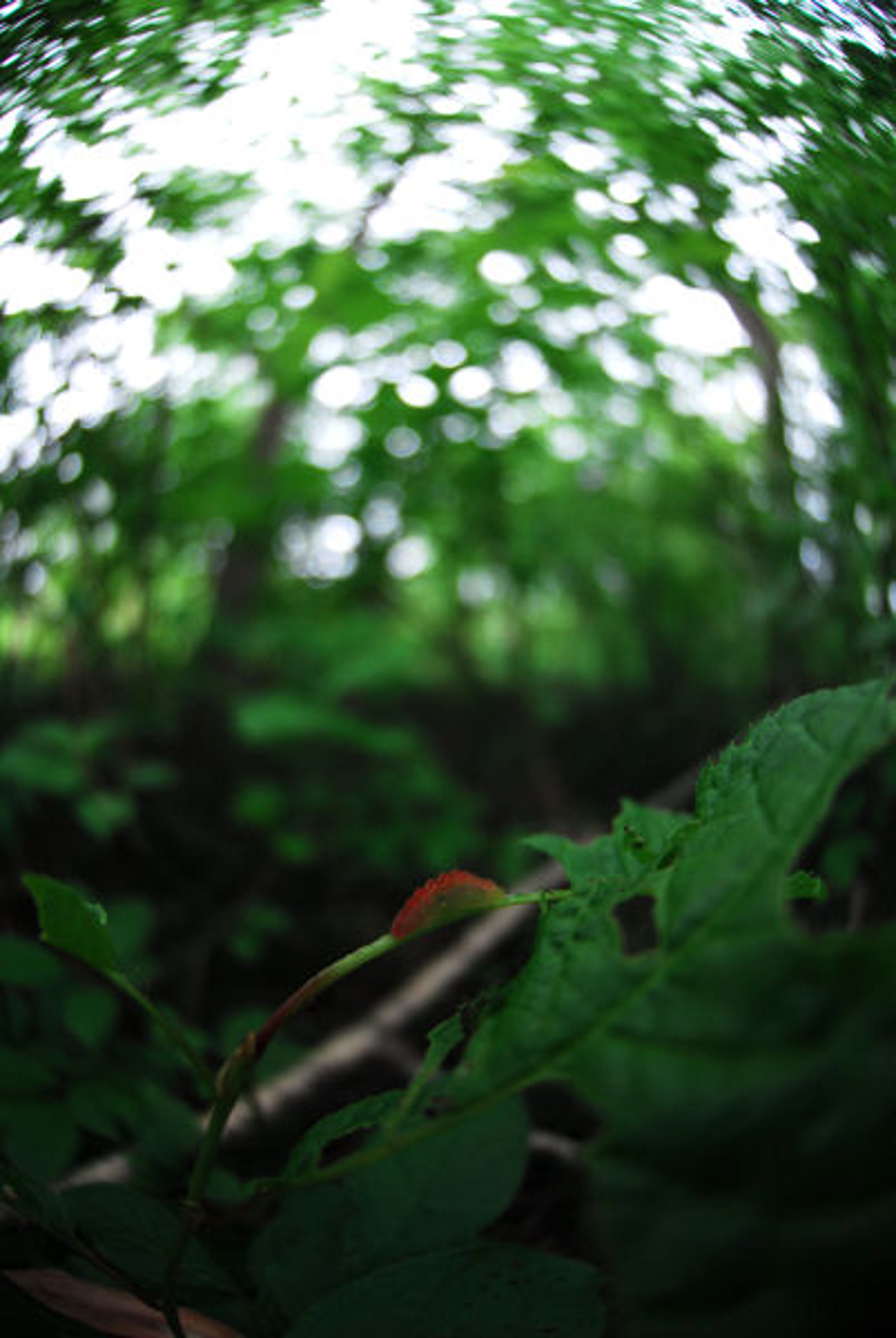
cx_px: 448
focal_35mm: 16
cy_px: 669
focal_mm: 10.5
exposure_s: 1/100
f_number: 2.8
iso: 200
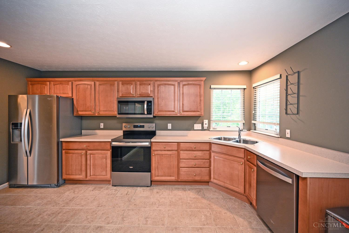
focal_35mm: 14
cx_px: 174
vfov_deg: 81.2
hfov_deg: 104.3
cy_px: 116
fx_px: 136
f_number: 4
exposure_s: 1/60
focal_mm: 14
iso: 1600
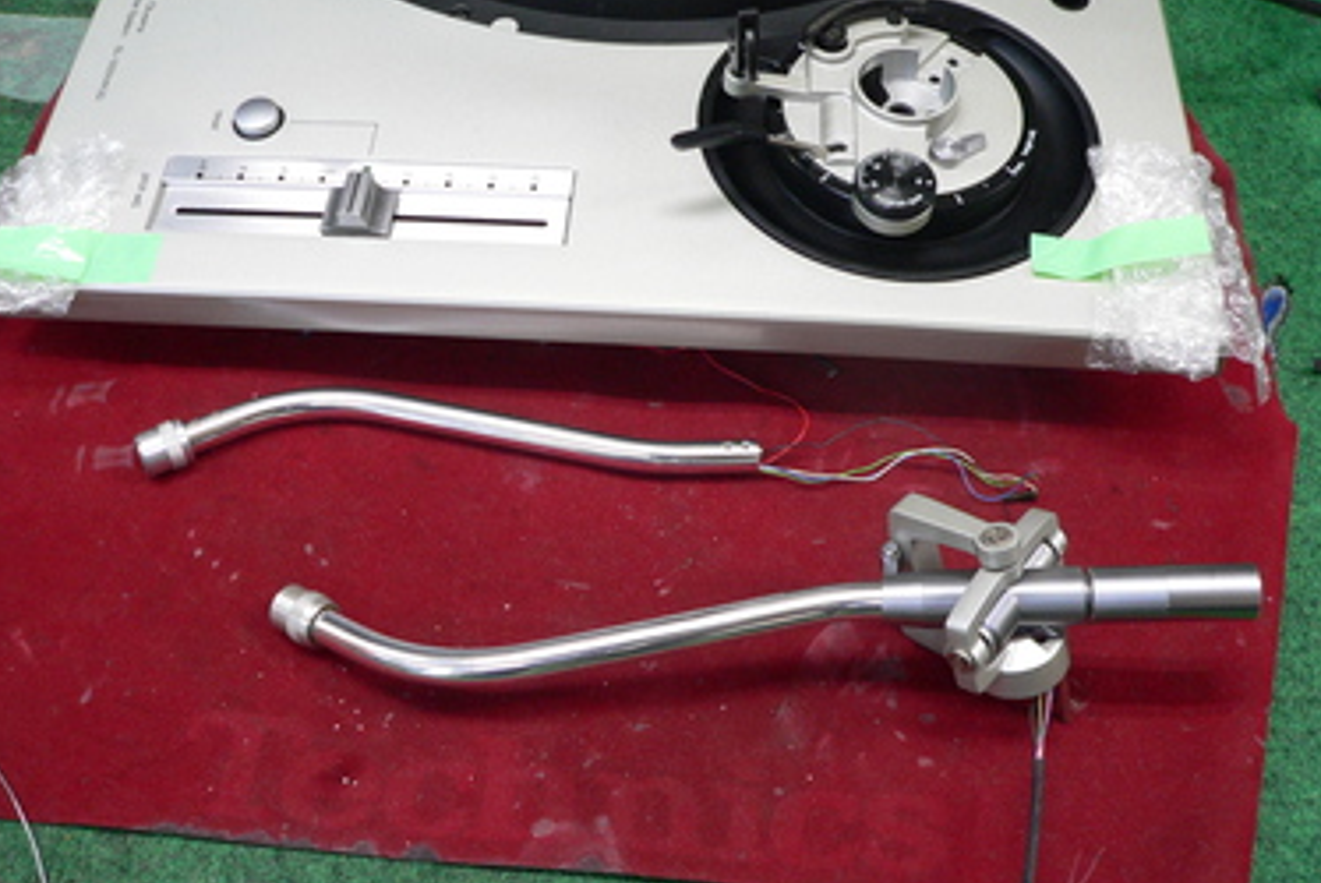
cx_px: 664
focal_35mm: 38
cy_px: 454
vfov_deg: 35.1
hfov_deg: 50.7
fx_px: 1395
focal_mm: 6
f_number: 2.8
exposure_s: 1/20
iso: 200
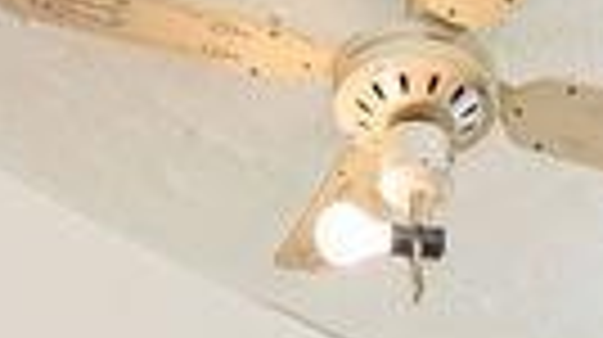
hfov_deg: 27.8
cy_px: 845
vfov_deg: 12.3
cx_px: 454
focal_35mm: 75
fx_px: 1198
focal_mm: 15
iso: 400
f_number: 5.6
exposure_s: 1/100
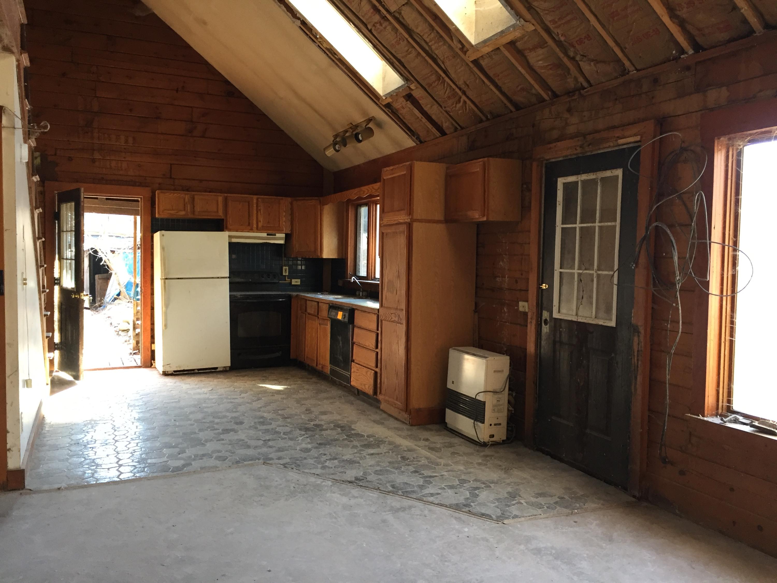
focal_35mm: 29
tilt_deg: -4.5
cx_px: 388
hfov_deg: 61.7
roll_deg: +0.1
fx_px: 651
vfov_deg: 48.2
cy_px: 292
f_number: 2.2
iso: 50
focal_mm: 4.15
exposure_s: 1/30
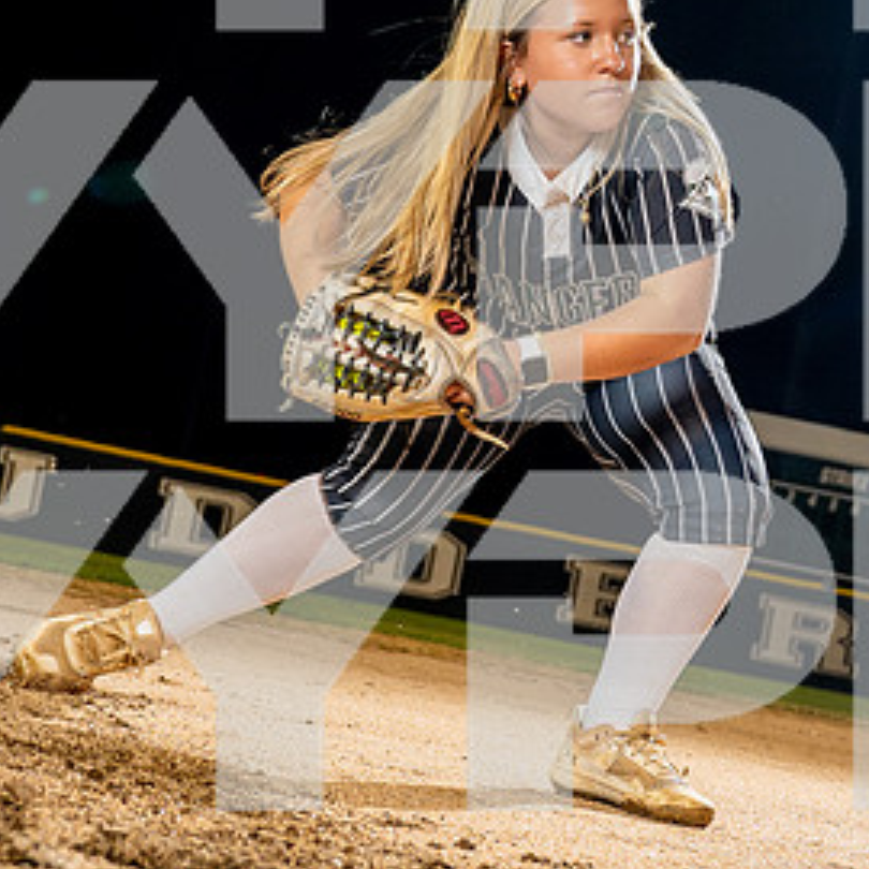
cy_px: 133
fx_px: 2585
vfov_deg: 18.8
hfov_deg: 19.1
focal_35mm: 91
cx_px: 462
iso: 500
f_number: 4
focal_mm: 35
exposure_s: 1/250
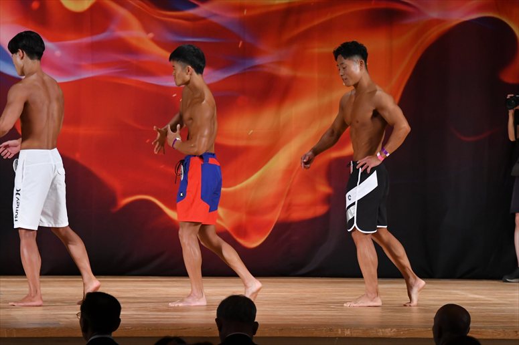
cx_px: 260
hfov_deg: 9.5
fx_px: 3127
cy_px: 172
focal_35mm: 217
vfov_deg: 6.3
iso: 3200
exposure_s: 1/400
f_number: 5.6
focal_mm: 145
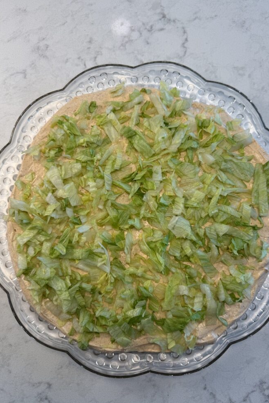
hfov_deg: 49.5
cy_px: 209
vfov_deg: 69.4
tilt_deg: -81.5
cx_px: 144
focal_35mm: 26
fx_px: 291
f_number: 1.78
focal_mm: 6.76
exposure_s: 1/627
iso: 80
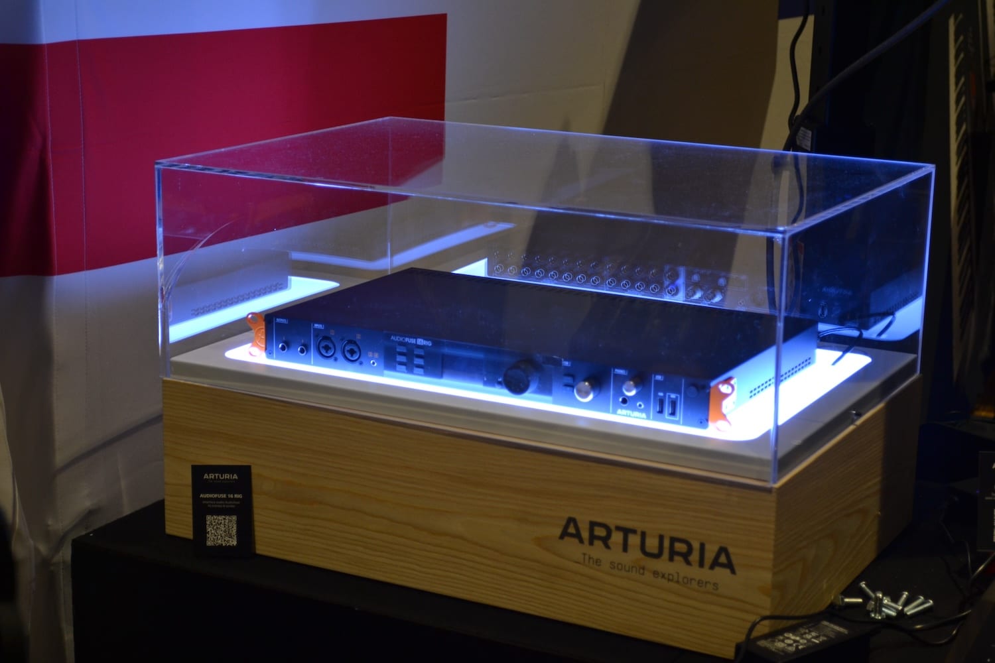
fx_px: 1824
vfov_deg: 20.6
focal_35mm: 66
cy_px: 332
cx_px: 498
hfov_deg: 30.5
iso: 400
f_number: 5.3
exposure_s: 1/30
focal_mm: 44
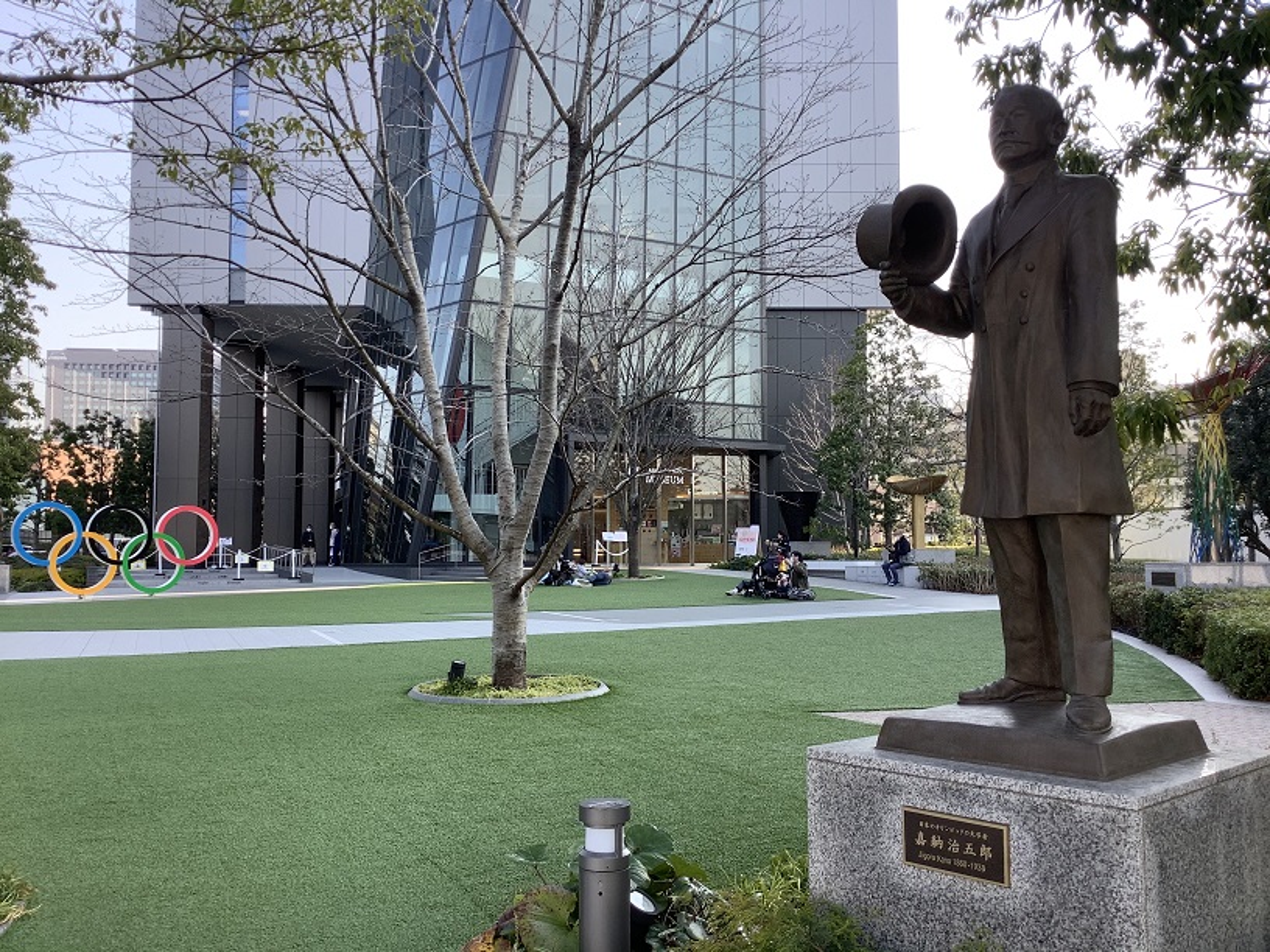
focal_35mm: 31
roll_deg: +0.3
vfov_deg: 45.4
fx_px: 1137
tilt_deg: +3.7
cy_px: 476
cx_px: 635
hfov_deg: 58.4
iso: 25
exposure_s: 1/190
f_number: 2.4
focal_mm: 3.3
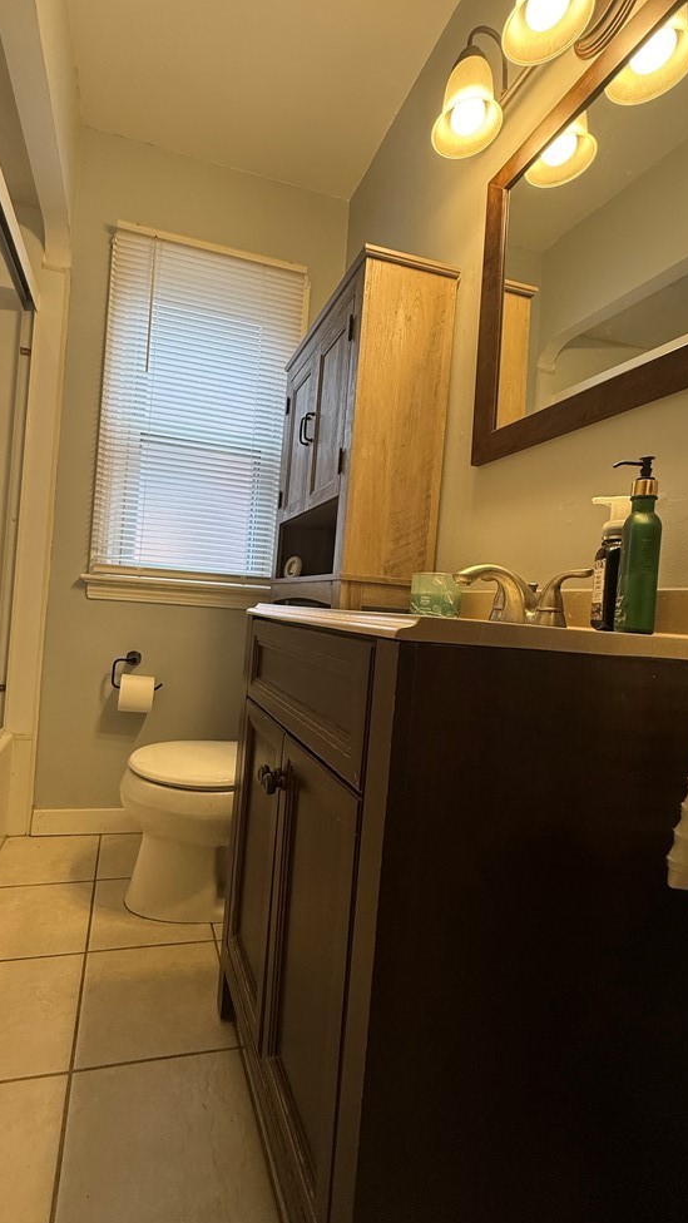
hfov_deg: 66.1
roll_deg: -4.6
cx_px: 261
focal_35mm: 16
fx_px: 519
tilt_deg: +0.6
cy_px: 610
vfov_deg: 99.4
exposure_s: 1/120
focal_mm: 2.22
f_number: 2.2
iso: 200
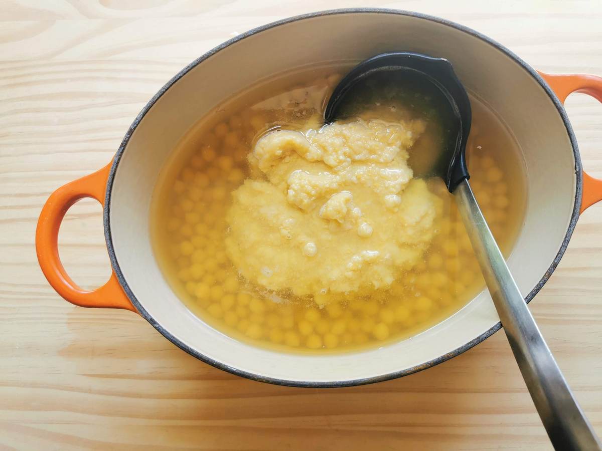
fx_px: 470
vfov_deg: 51.4
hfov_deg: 65.3
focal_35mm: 27
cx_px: 301
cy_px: 226
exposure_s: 1/161
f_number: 1.6
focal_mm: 5.56
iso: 50
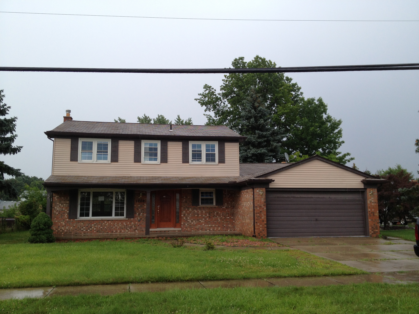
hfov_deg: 52.6
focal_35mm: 35
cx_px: 210
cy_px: 157
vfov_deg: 40.7
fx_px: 424
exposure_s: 1/234
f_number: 2.4
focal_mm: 4.28
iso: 50
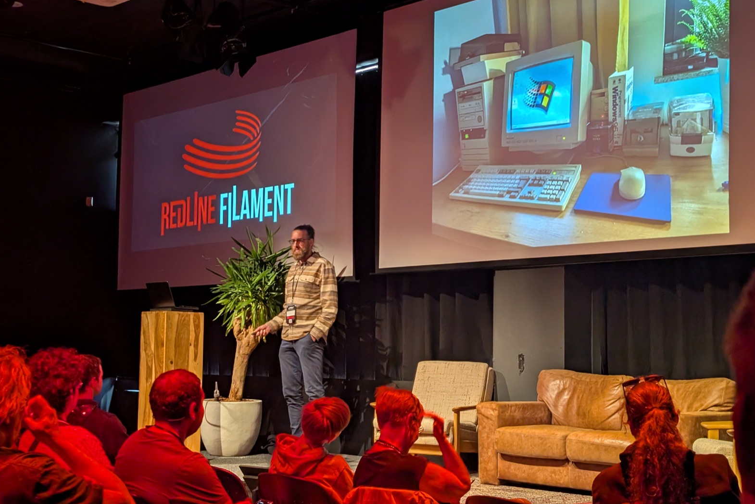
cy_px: 255
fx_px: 1091
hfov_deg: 38.2
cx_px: 373
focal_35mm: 52
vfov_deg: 26.0
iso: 128
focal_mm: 6.9
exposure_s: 1/25.5
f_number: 1.68
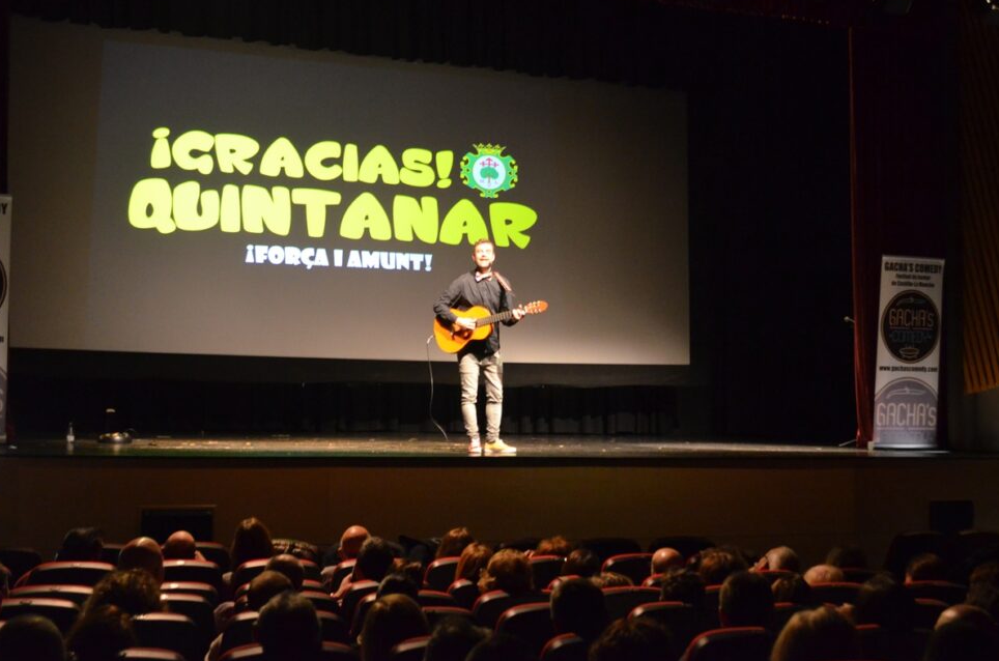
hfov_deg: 35.7
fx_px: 1550
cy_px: 326
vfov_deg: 24.1
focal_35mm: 56
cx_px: 504
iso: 3200
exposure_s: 1/25
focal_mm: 36
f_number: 5
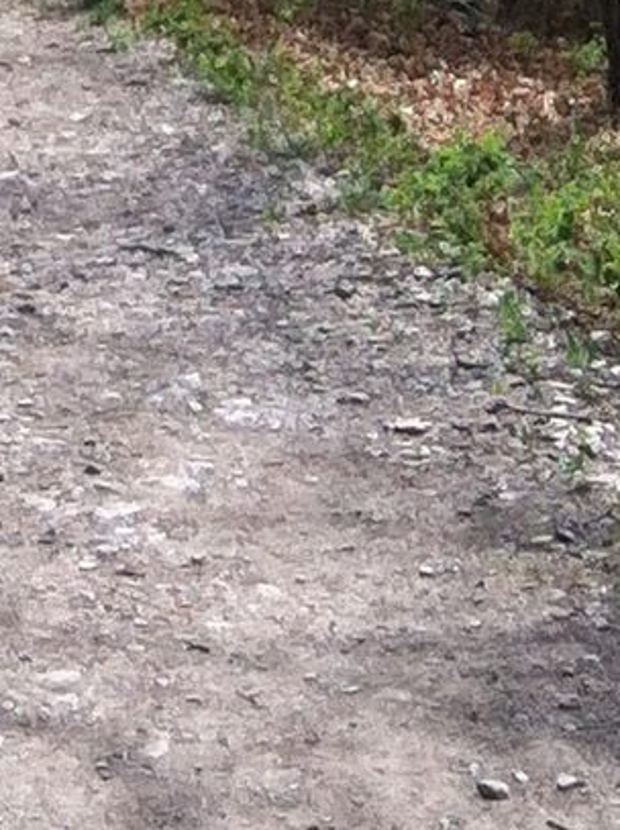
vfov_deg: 8.2
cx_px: -438
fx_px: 5340
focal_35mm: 223
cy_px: -1089
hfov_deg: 6.5
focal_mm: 3.85
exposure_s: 1/455
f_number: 2.8
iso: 80
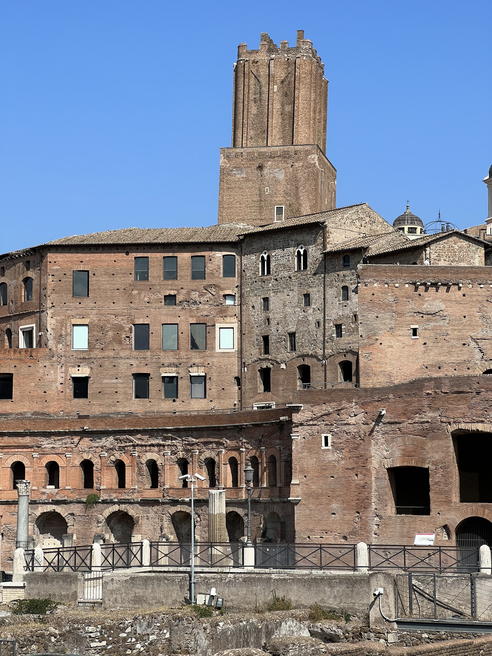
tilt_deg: +8.2
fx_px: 1459
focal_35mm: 77
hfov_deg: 19.1
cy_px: 328
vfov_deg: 25.3
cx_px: 246
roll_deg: -0.3
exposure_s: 1/889
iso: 32
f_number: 2.8
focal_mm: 9
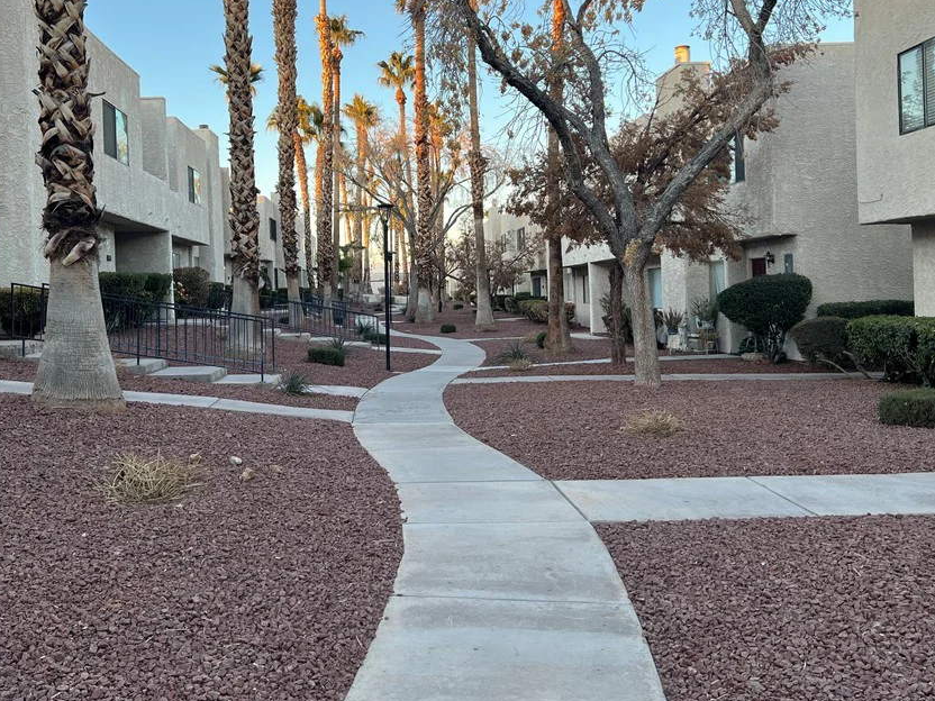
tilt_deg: -0.5
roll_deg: +2.2
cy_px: 293
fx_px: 864
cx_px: 421
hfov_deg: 56.7
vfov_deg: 44.0
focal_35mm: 32
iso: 40
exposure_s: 1/246
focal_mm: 5.7
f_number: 1.5
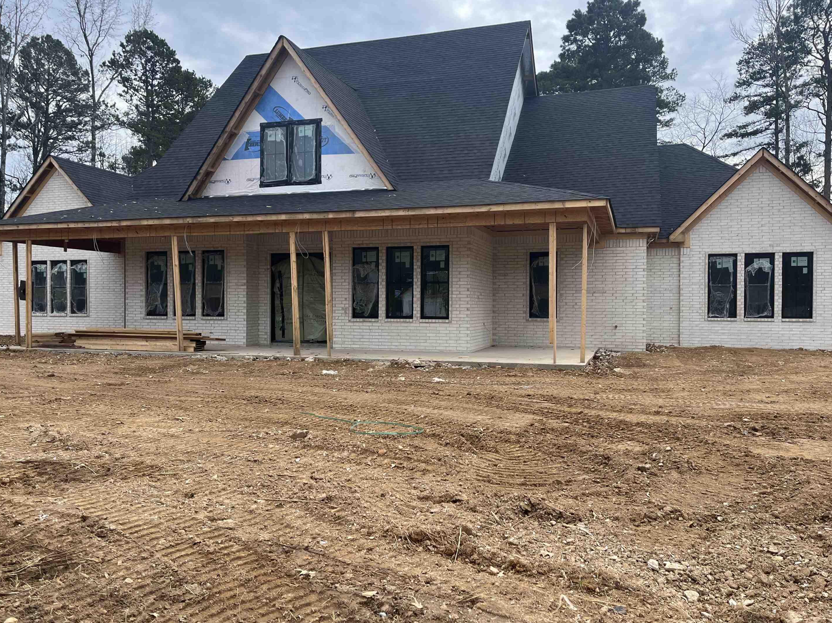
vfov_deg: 49.7
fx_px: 673
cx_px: 412
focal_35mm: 28
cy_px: 307
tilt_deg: -1.3
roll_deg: +0.0
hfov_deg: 63.4
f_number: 1.6
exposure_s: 1/1389
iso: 50
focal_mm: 5.1
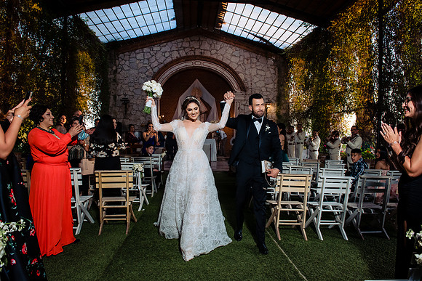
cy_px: 140
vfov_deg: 53.2
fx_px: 281
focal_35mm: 24
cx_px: 211
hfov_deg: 73.7
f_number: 5.6
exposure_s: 1/160
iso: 1600
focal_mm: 24
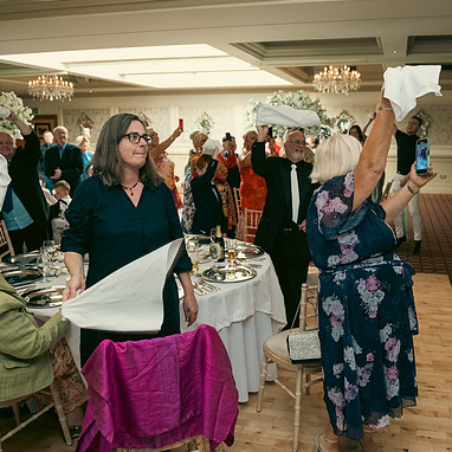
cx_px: 293
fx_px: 458
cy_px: 228
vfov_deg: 52.5
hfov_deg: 51.7
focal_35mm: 31
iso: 800
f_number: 3.5
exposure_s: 1/160
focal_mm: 24
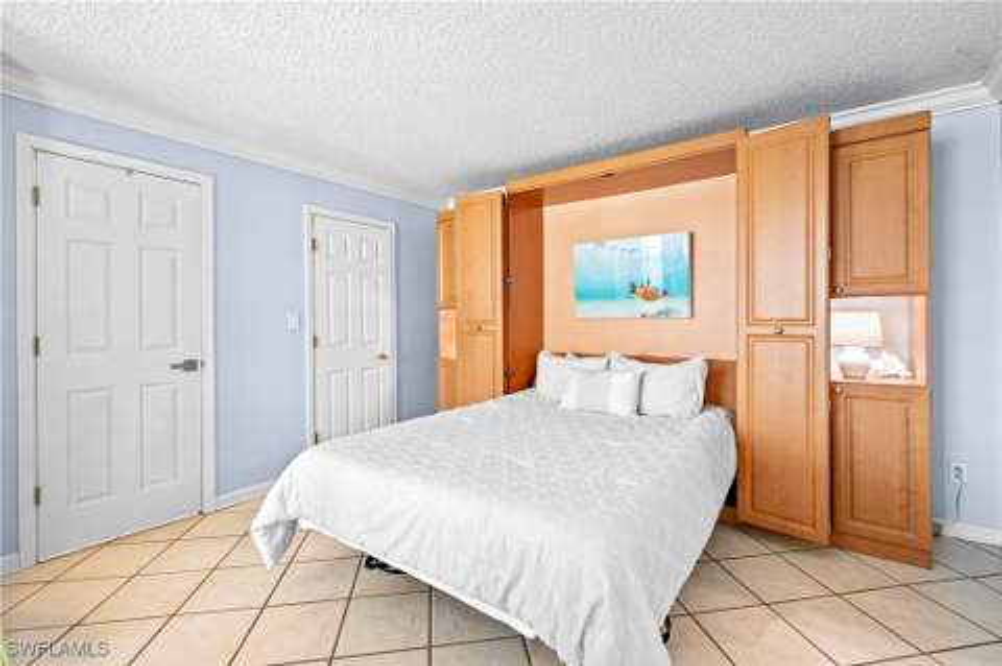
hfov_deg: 98.6
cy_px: 333
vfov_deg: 75.4
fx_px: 431
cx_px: 501
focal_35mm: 16
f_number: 8
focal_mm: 15.5
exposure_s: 1.6
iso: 100
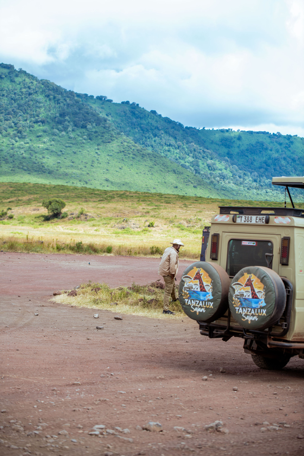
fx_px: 887
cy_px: 228
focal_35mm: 70
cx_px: 152
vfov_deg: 28.8
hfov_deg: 19.5
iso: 100
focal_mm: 70
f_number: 3.2
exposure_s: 1/320
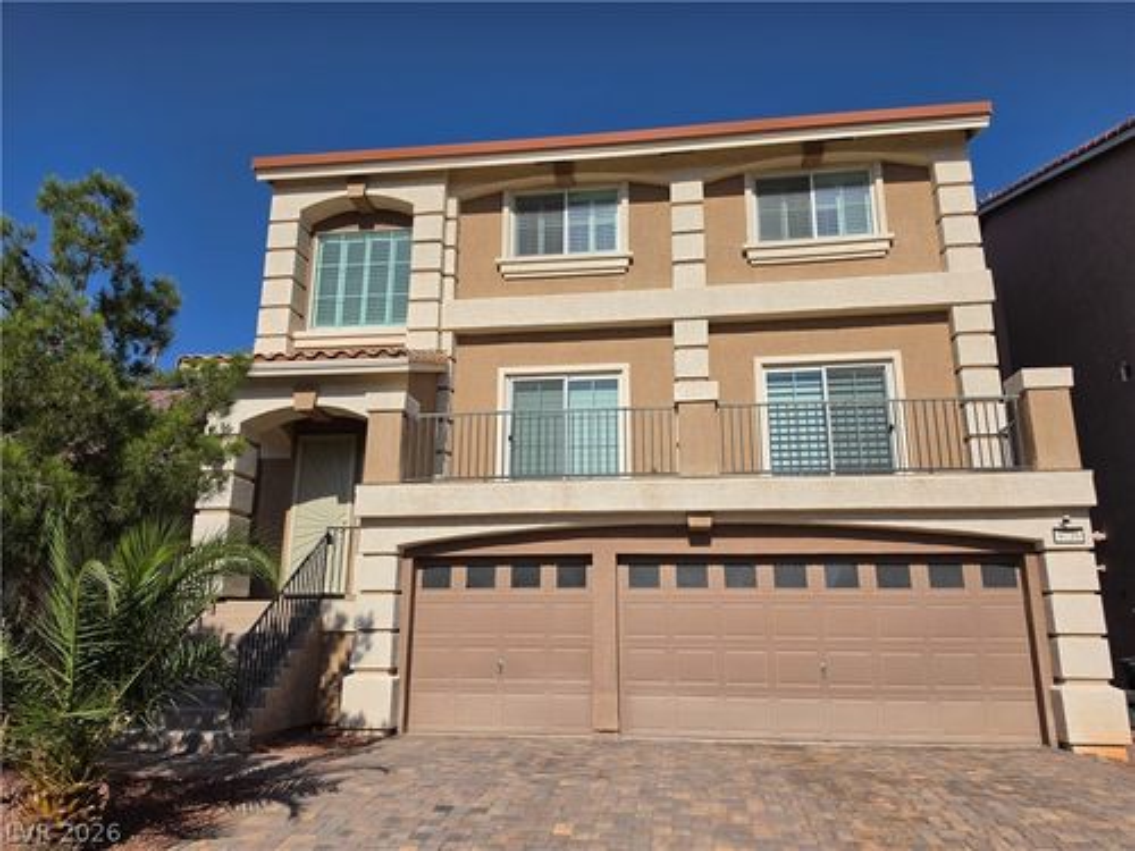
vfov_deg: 58.9
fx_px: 754
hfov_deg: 73.9
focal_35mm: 23
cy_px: 426
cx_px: 568
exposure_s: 1/7939
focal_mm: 6.5
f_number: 1.4
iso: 40
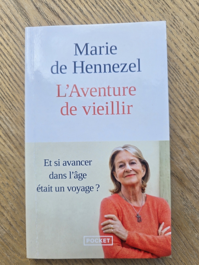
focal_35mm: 23
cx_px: 100
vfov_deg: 73.9
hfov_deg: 58.9
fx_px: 176
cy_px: 132
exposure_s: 1/380
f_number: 1.7
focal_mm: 6.3
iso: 12
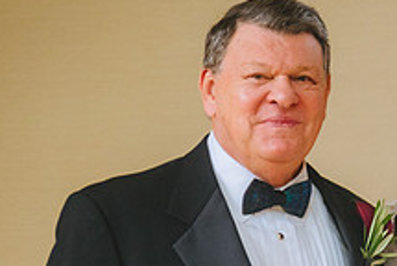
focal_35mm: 176
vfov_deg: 7.8
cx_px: 467
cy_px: 213
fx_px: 1944
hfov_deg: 11.4
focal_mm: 60
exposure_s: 1/50
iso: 1250
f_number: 3.5
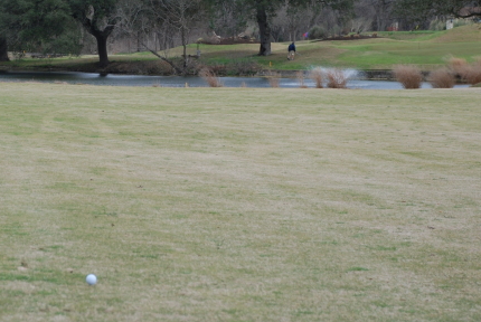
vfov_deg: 8.0
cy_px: 127
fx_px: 2315
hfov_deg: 11.8
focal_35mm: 173
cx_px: 88
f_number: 5.3
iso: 200
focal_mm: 62
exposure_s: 1/200
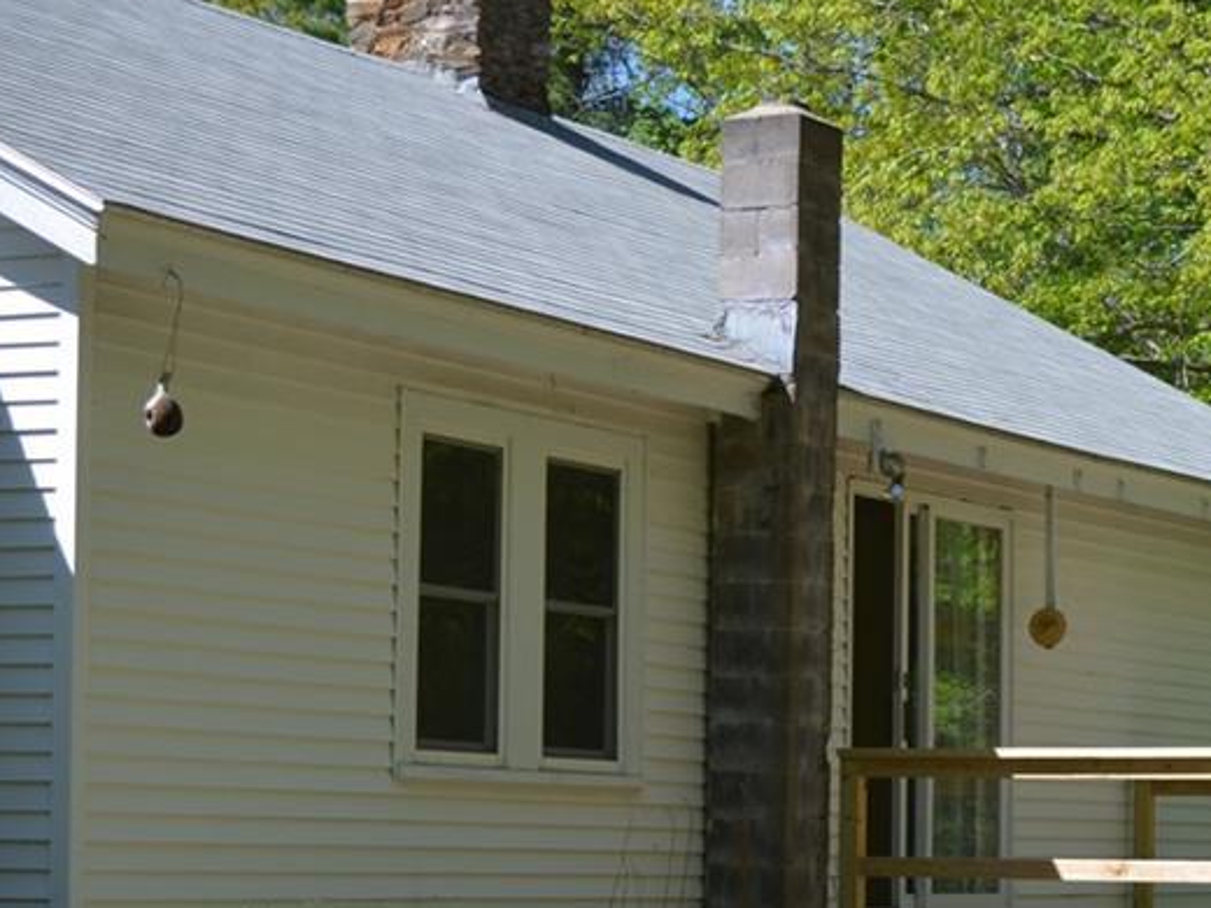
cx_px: 911
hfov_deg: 19.1
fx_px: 3568
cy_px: 676
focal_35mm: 102
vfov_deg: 14.5
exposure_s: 1/800
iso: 200
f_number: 5
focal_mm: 36
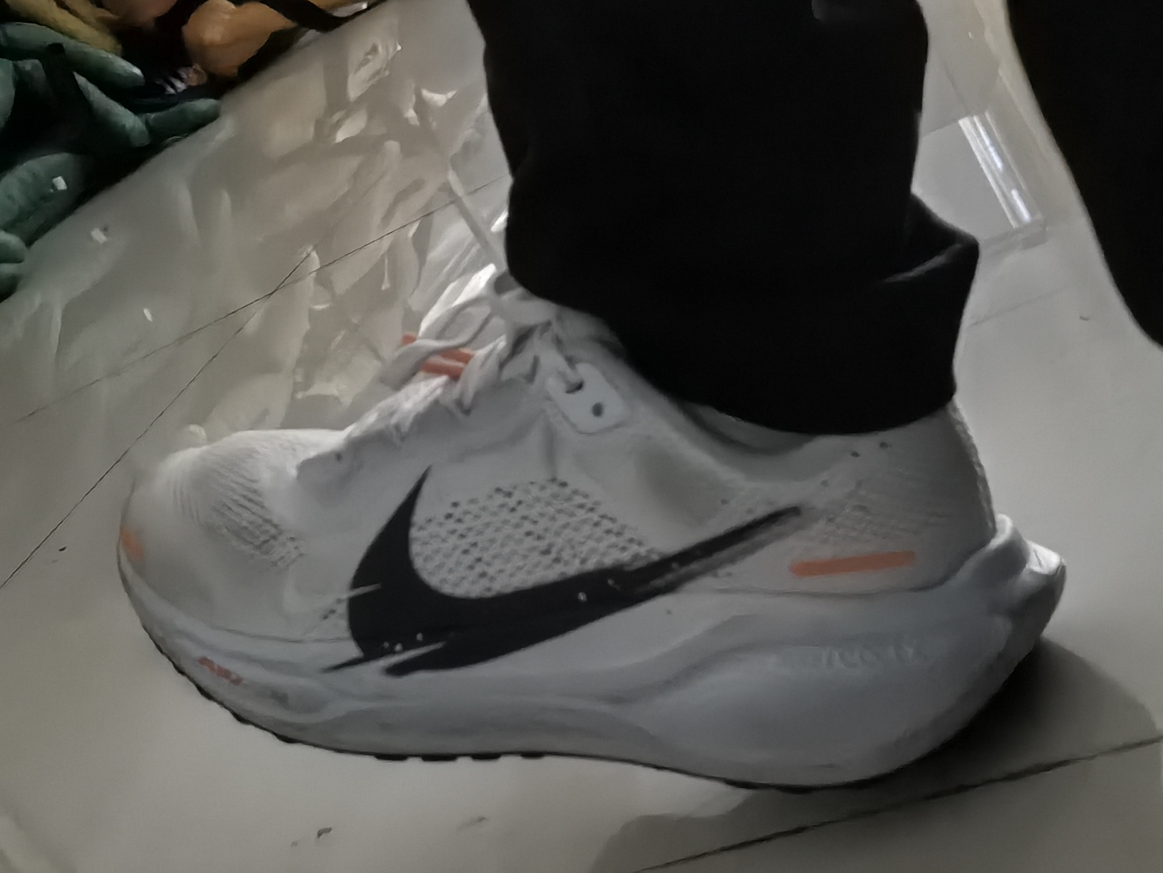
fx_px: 1814
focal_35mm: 54
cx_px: 582
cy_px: 436
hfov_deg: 35.5
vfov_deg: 27.0
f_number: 1.9
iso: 2000
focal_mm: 5.52
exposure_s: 1/16.7
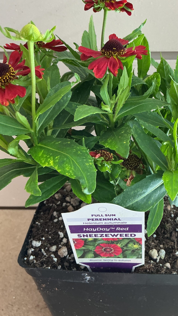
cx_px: 114
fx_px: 302
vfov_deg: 55.3
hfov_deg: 32.6
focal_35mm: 36
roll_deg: +0.8
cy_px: 153
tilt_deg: -33.3
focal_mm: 3
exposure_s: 1/60
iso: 125
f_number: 1.8
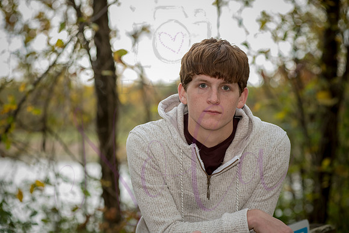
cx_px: 174
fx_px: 1018
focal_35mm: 105
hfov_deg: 19.5
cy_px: 116
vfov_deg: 13.0
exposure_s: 1/640
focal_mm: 105
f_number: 4
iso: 800
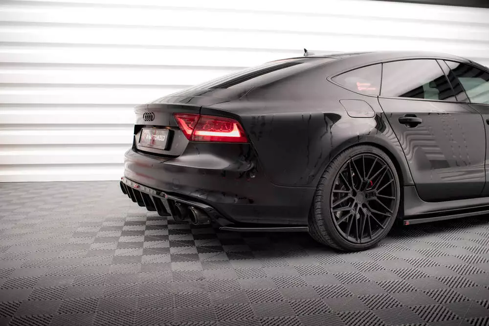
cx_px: 247
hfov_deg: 53.5
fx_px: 485
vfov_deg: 37.1
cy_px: 163
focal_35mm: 36
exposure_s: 1/100
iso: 1000
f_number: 2.5
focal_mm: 35
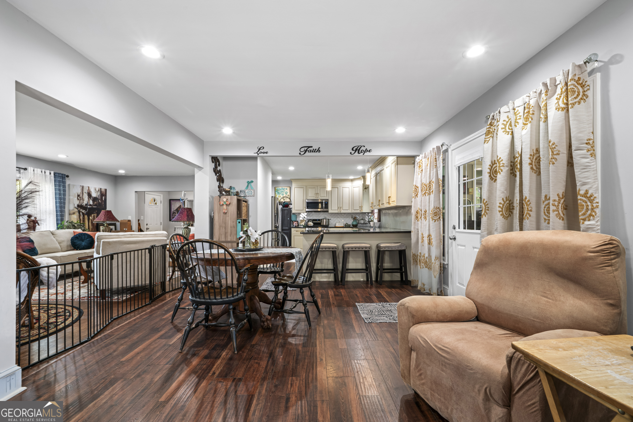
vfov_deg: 77.3
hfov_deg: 100.4
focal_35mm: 15
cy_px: 211
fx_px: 264
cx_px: 316
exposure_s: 1/1.43
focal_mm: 15
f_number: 11
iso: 320
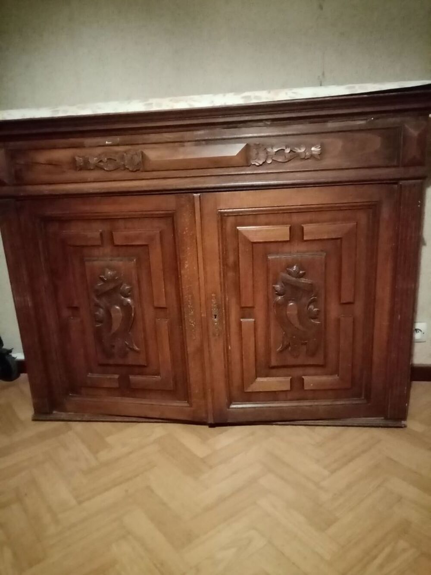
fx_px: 432
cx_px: 216
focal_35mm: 26
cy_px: 288
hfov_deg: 53.1
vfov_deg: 67.3
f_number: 1.8
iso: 6389
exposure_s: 1/12.5
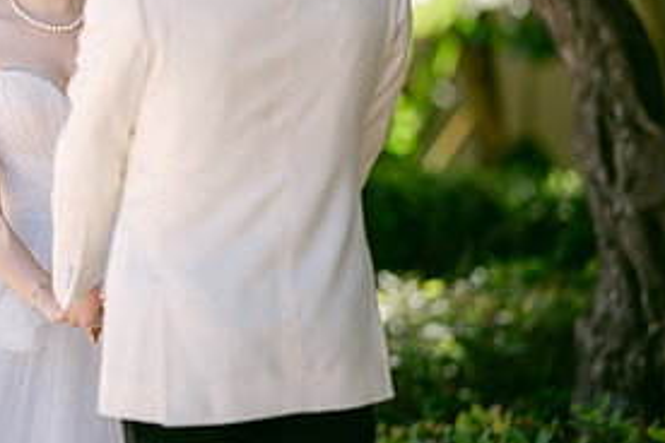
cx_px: 75
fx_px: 4082
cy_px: 119
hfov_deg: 9.3
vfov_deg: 6.2
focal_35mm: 221
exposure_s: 1/1000
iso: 64
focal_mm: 105
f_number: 1.4
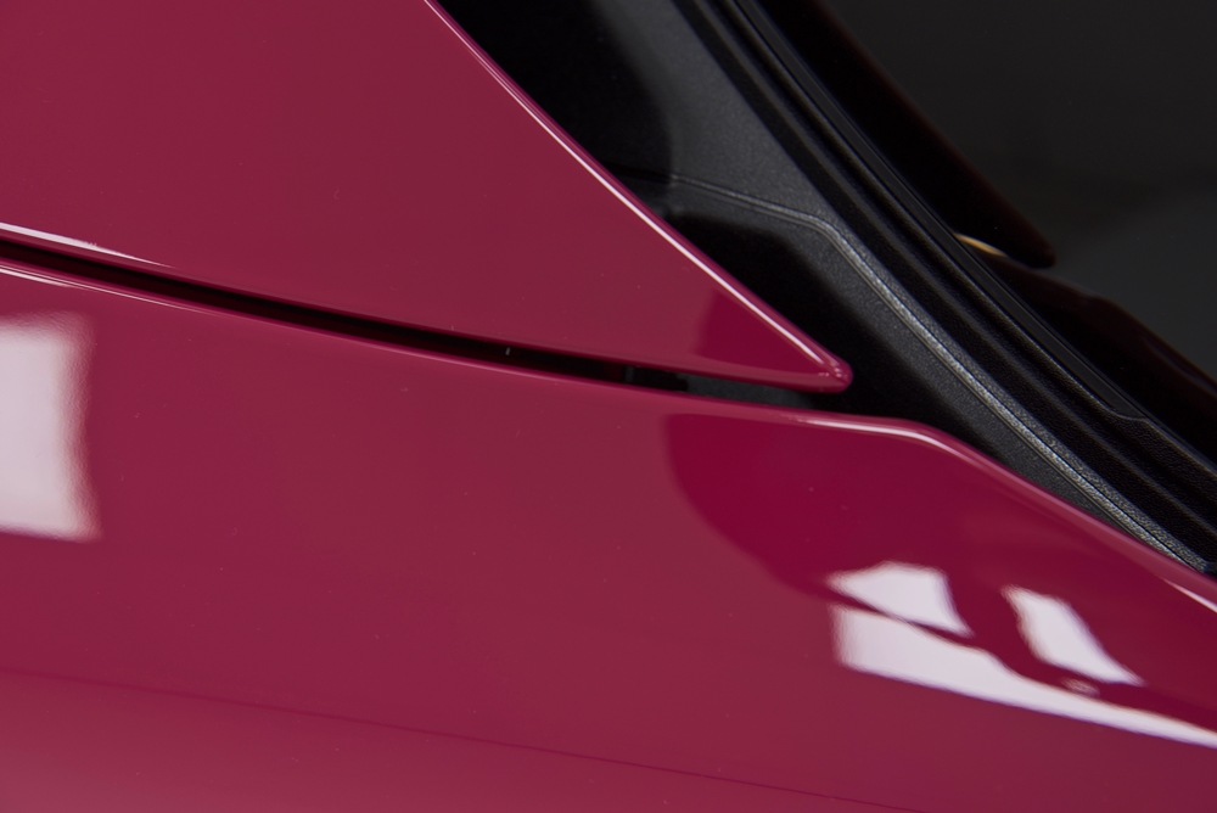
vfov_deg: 31.9
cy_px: 406
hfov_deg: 46.4
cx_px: 608
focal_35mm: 42
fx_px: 1421
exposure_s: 1/30
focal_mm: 42
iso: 100
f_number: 5.6
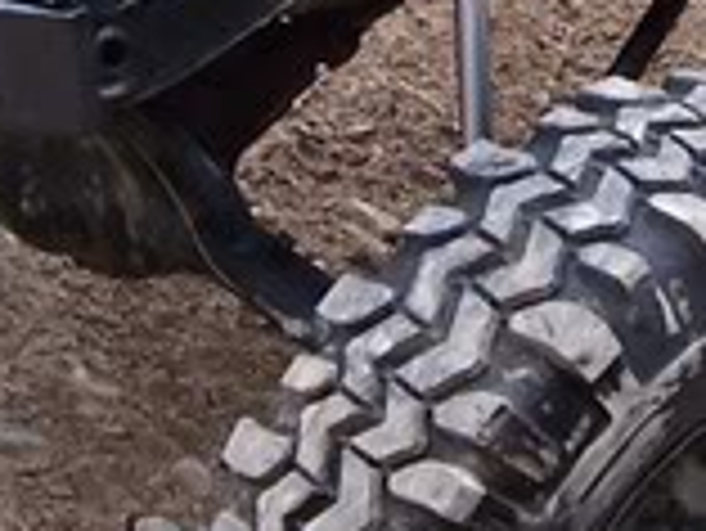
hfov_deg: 11.6
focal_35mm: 168
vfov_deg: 8.7
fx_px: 3429
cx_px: 688
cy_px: -216
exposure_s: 1/60
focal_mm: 5.5
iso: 80
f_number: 2.8
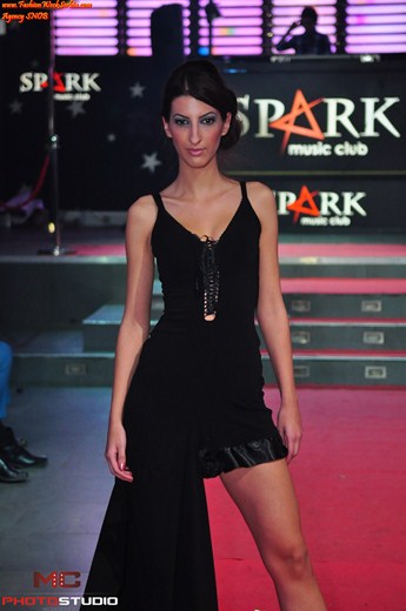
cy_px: 306
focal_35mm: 82
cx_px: 203
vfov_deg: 24.7
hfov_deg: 16.5
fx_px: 1400
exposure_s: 1/160
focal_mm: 55
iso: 800
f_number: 2.8
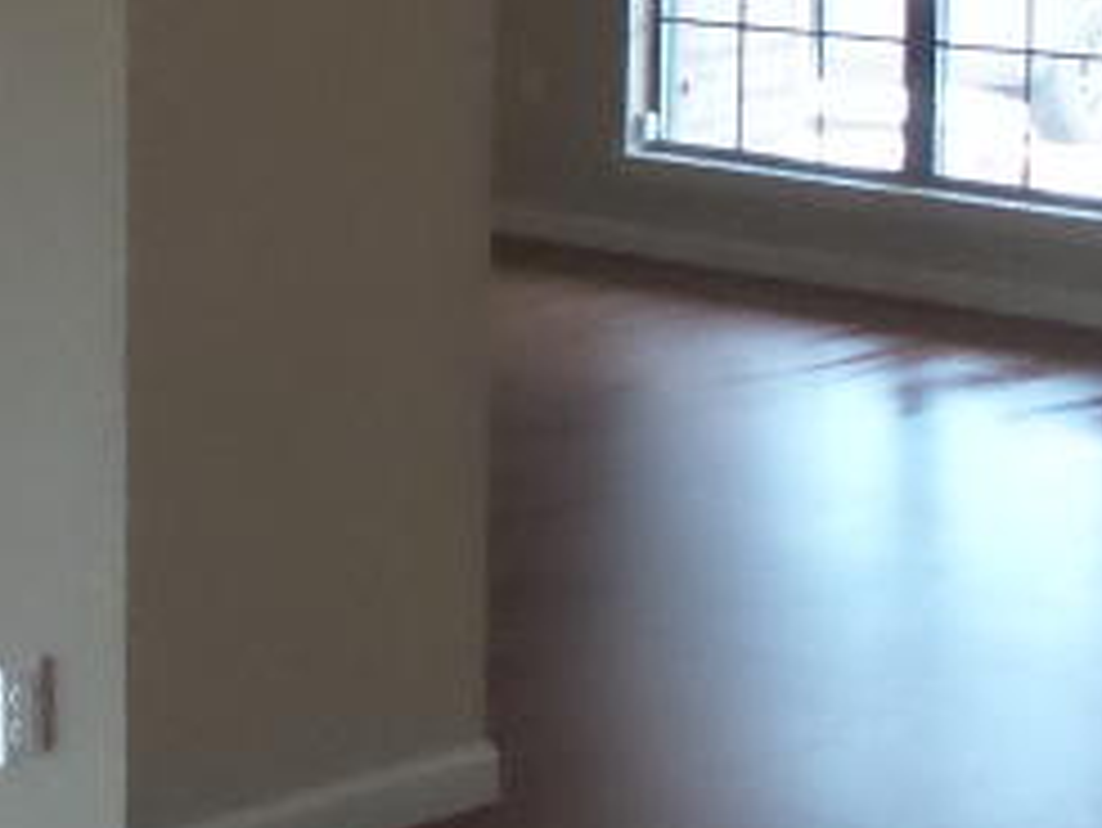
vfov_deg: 14.9
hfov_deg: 17.8
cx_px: -661
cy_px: -184
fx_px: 3058
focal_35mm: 96
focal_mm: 4.1
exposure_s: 1/30
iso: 800
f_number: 2.8
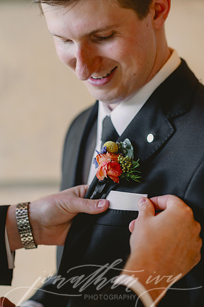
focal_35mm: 85
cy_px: 154
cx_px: 102
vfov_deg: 23.9
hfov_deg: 16.0
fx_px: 724
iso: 80
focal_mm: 85
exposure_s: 1/100
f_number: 2.5
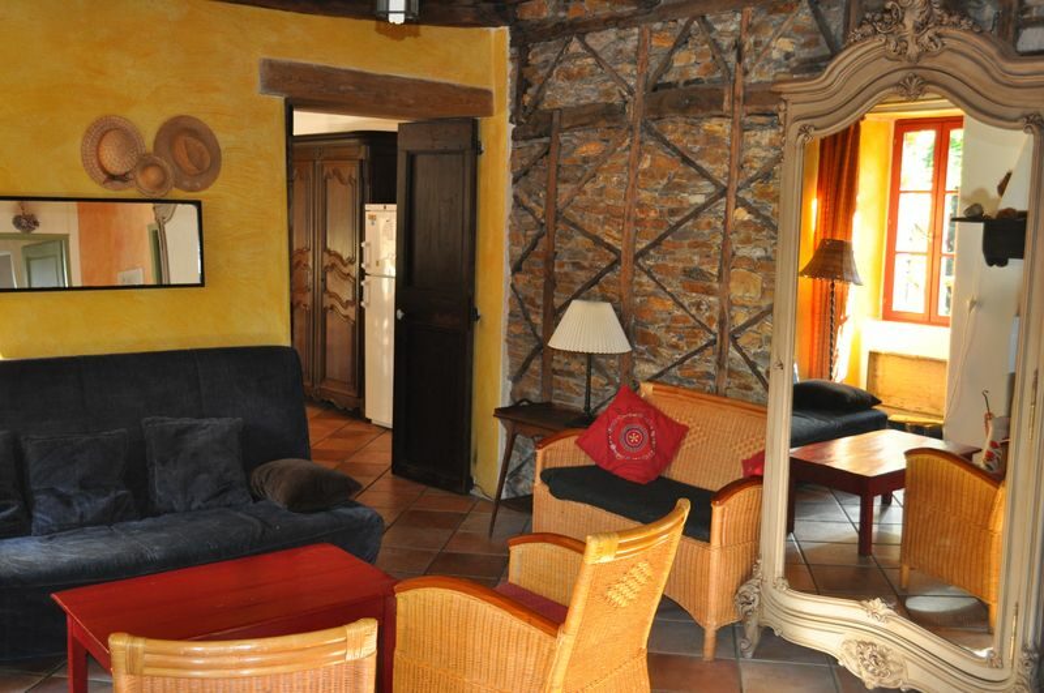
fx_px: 1129
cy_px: 346
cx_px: 522
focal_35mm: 39
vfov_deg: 34.1
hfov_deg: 49.6
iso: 800
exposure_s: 1/60
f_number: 4.2
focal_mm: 26
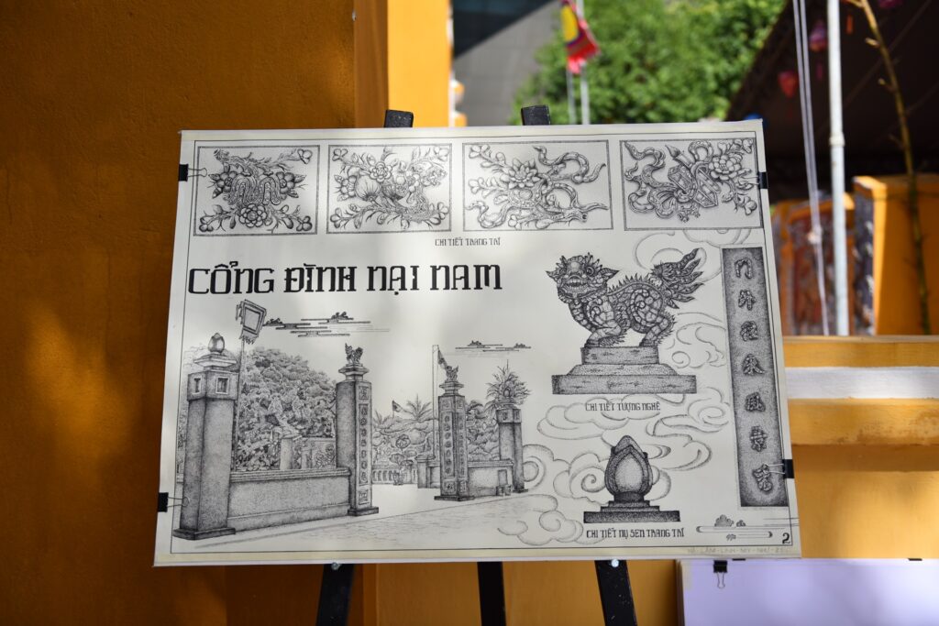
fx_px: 913
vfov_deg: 37.9
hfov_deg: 54.4
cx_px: 470
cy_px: 313
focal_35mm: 35
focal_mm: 35
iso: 250
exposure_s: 1/4000
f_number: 2.8
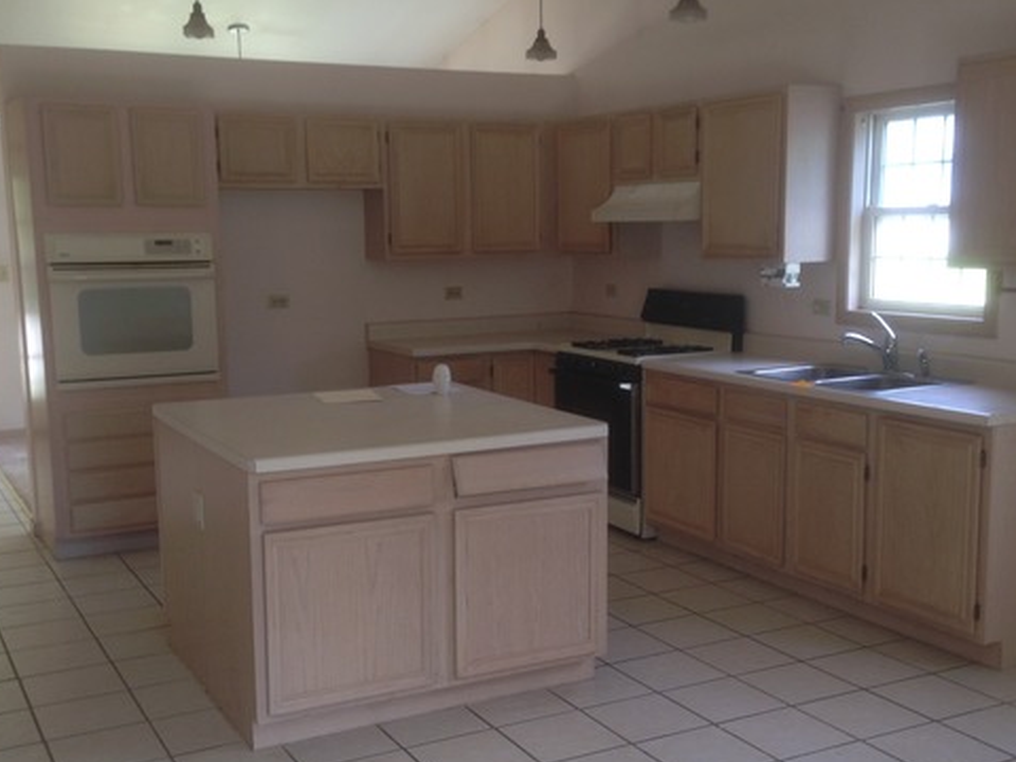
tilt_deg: -9.5
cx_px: 510
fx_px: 1291
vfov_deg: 32.8
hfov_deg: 42.9
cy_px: 419
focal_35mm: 44
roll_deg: +0.8
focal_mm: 4.12
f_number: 2.4
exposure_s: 1/30
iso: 50
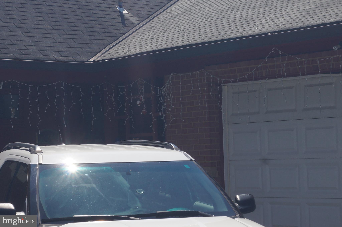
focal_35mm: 105
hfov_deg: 19.5
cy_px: 114
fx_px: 996
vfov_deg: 13.0
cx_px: 171
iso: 100
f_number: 14
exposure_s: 1/125
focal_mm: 35
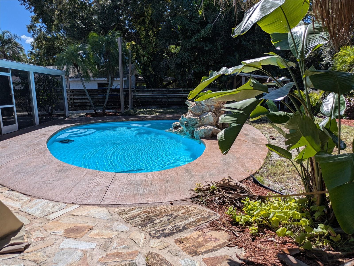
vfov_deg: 54.9
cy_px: 133
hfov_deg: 69.4
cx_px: 177
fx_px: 256
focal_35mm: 25
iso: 48
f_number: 1.89
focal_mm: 5.43
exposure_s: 1/2841
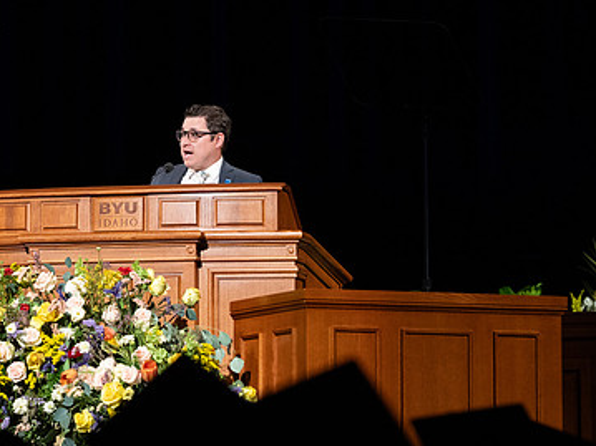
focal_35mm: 197
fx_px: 3391
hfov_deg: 10.0
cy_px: 139
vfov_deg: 7.5
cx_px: 191
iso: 1600
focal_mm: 85
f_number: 2.8
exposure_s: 1/320
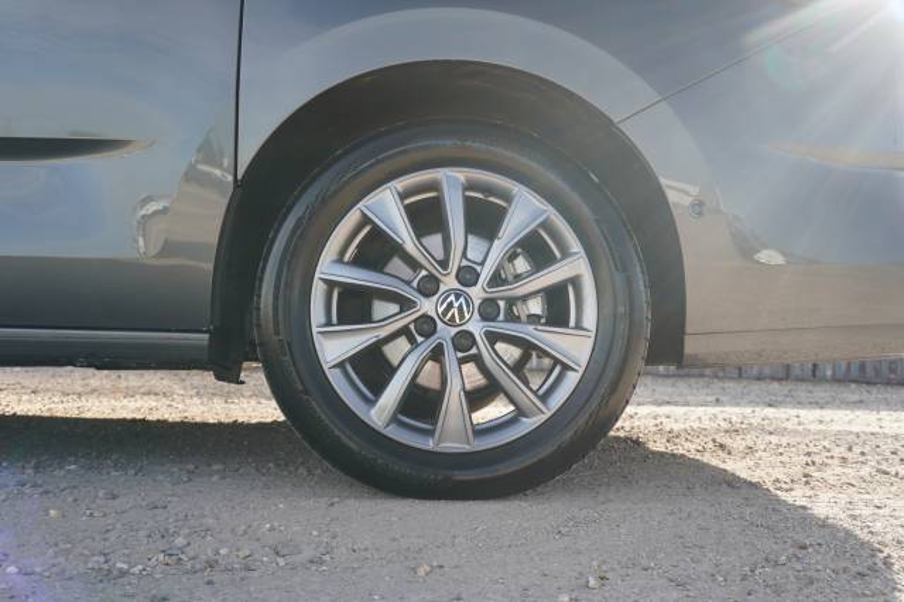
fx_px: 753
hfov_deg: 62.0
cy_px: 301
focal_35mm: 30
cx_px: 452
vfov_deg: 43.6
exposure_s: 1/200
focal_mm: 20
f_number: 4
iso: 125
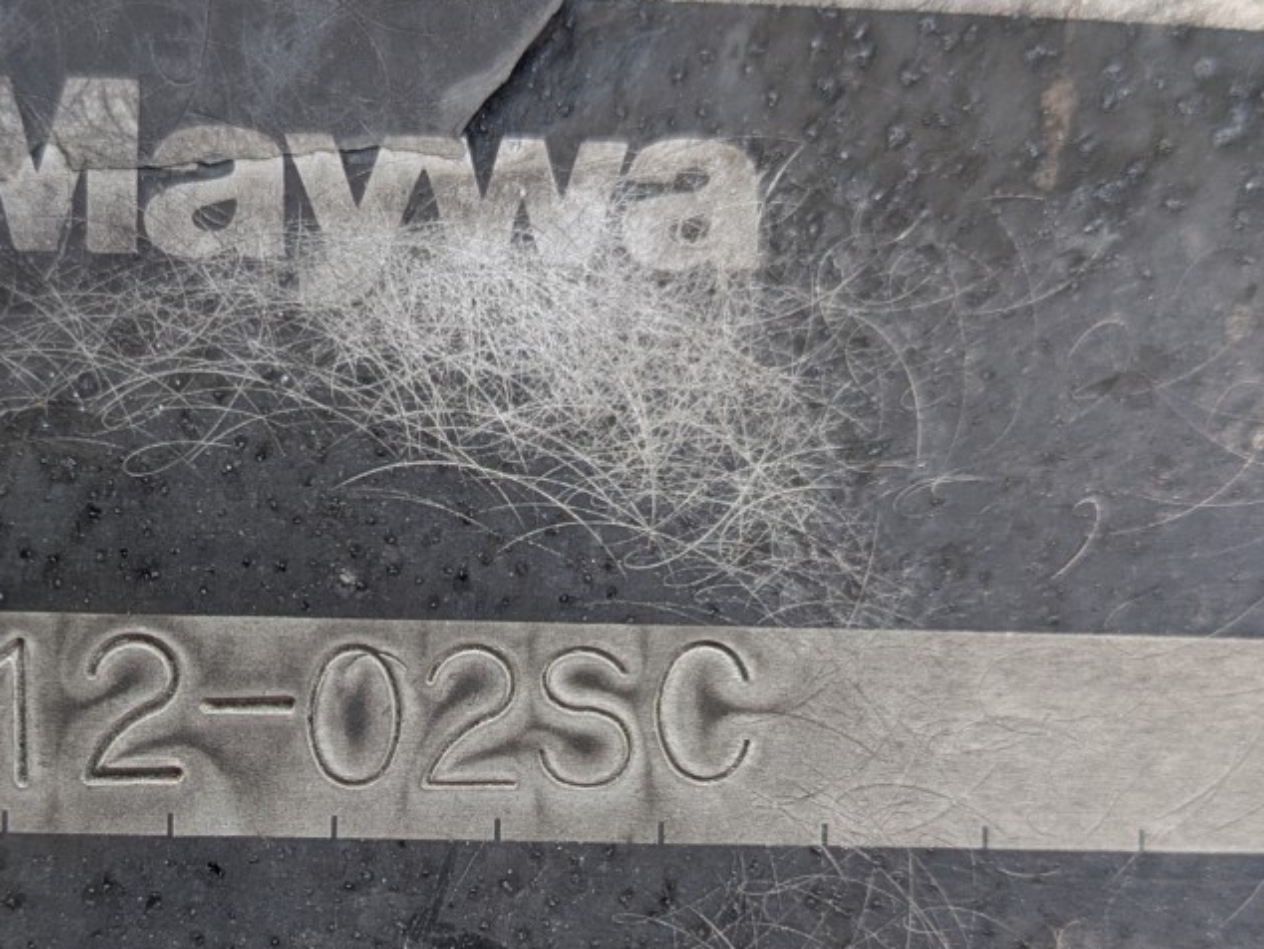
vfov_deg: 23.0
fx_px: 2301
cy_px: 740
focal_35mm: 63
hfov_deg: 30.4
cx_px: 385
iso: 53
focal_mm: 5.43
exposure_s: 1/136
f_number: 1.89
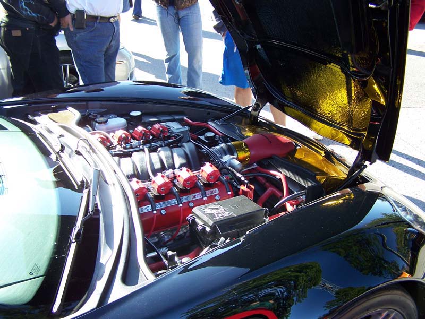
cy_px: 160
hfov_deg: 49.0
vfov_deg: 37.8
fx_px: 467
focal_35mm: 38
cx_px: 212
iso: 80
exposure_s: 1/160
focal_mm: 6.3
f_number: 2.8
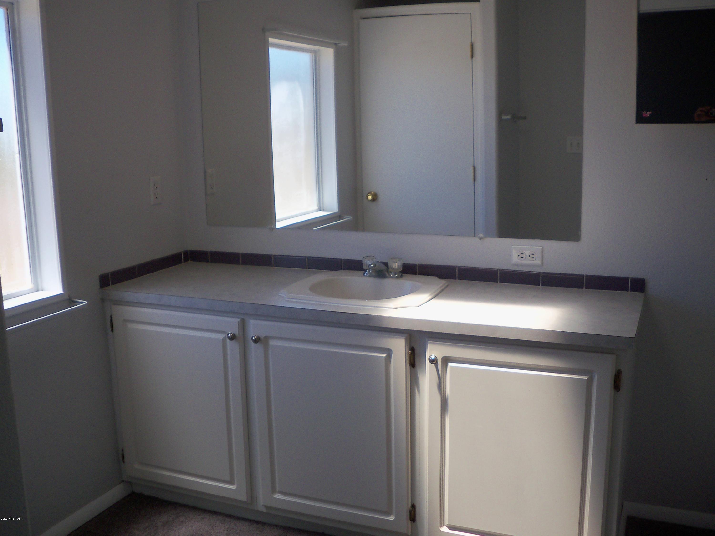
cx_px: 358
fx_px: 785
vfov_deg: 37.7
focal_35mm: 38
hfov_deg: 49.0
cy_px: 268
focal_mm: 6.3
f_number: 3.5
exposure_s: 1/200
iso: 100
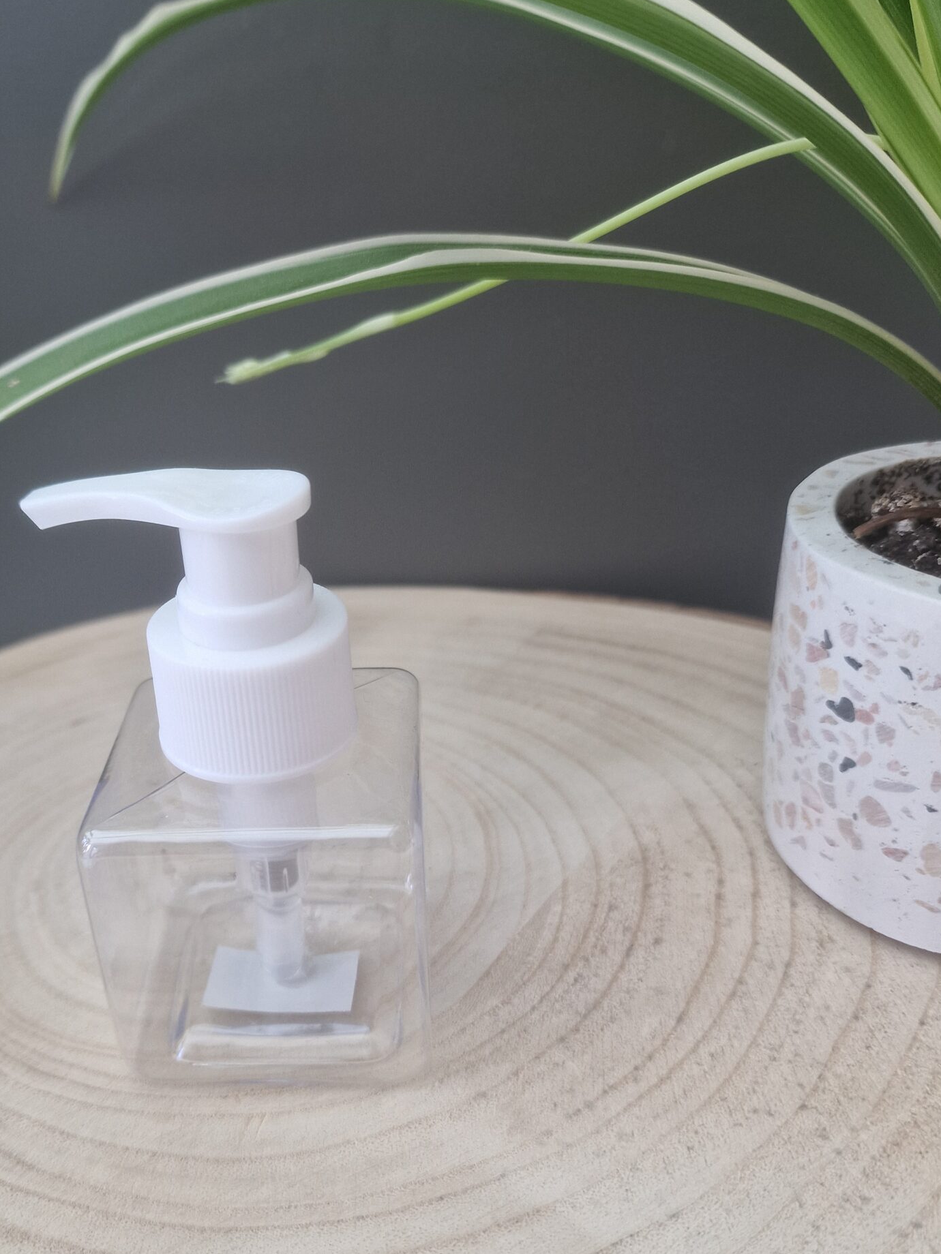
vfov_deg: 56.6
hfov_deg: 43.4
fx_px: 1160
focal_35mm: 32
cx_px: 294
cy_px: 715
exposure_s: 1/100
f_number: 1.8
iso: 50
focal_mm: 6.4
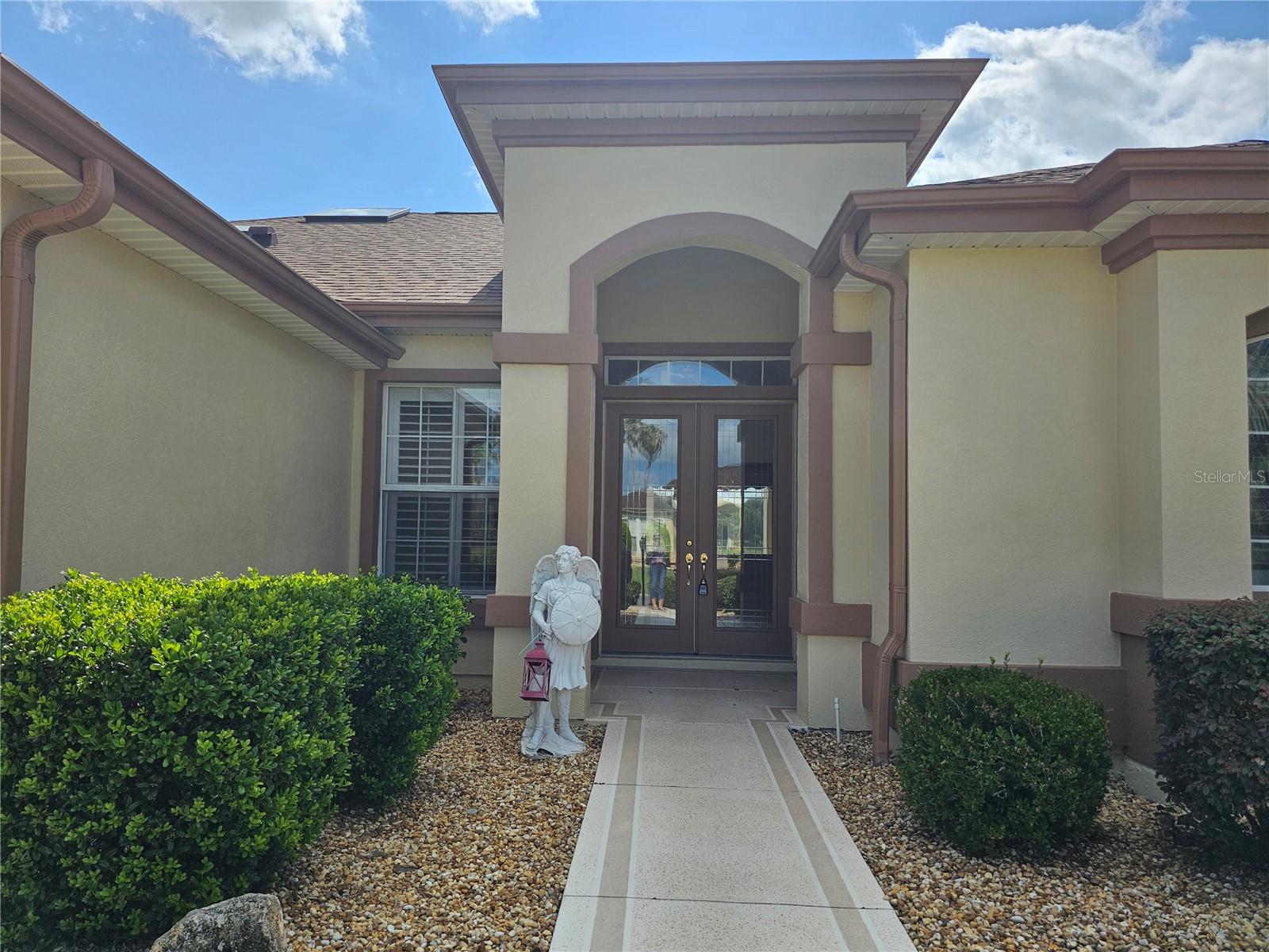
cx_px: 634
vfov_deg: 58.9
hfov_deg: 73.9
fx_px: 843
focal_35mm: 23
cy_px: 476
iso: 16
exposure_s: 1/1406
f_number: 1.7
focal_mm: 6.3
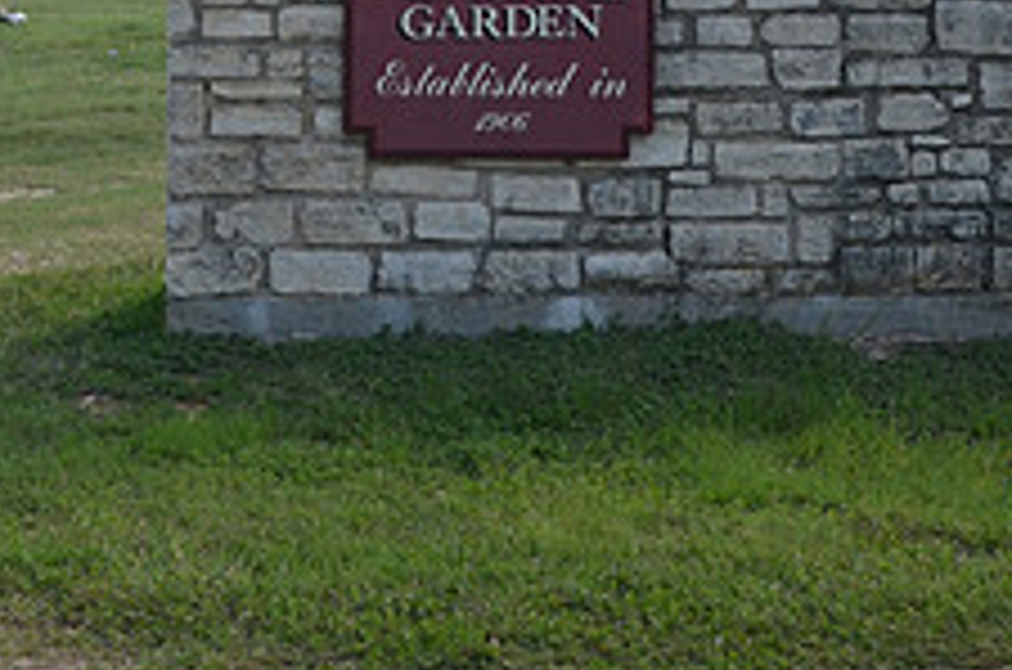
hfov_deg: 21.8
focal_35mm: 93
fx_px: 2609
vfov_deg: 14.4
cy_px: -22
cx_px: 256
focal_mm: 24
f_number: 6.3
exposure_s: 1/160
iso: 200
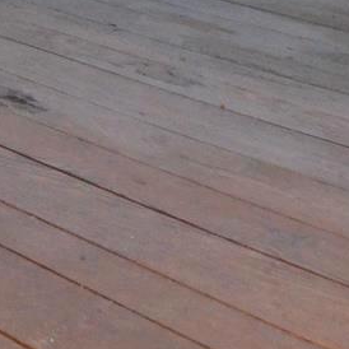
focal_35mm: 95
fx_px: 1084
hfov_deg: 15.3
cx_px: -310
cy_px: -304
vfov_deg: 15.4
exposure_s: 1/60
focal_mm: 10
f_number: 4
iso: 2500
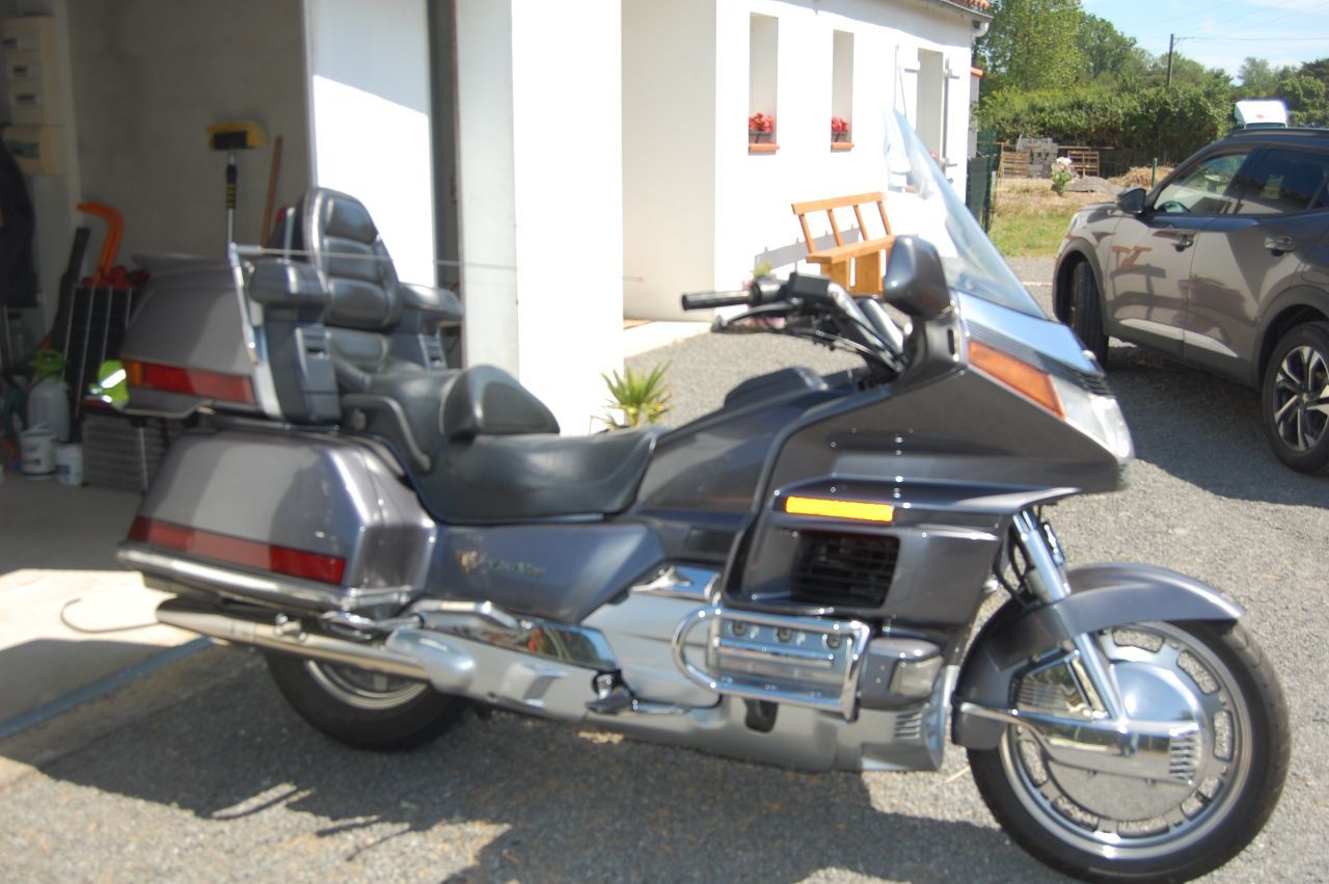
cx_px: 664
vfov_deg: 36.8
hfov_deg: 53.2
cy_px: 442
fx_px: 1328
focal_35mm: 36
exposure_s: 1/500
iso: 200
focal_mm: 24
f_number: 6.3
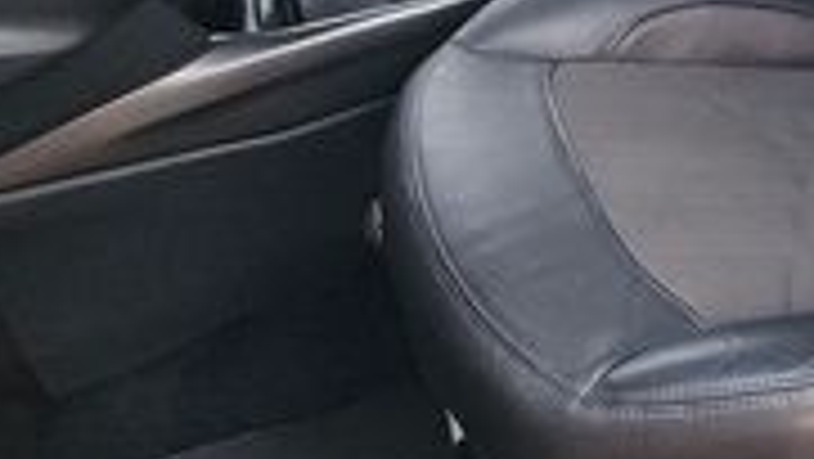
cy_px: -234
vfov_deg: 16.8
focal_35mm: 65
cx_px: 733
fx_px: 1404
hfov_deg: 30.9
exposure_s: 1/24
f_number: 1.8
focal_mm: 5.4
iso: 1000
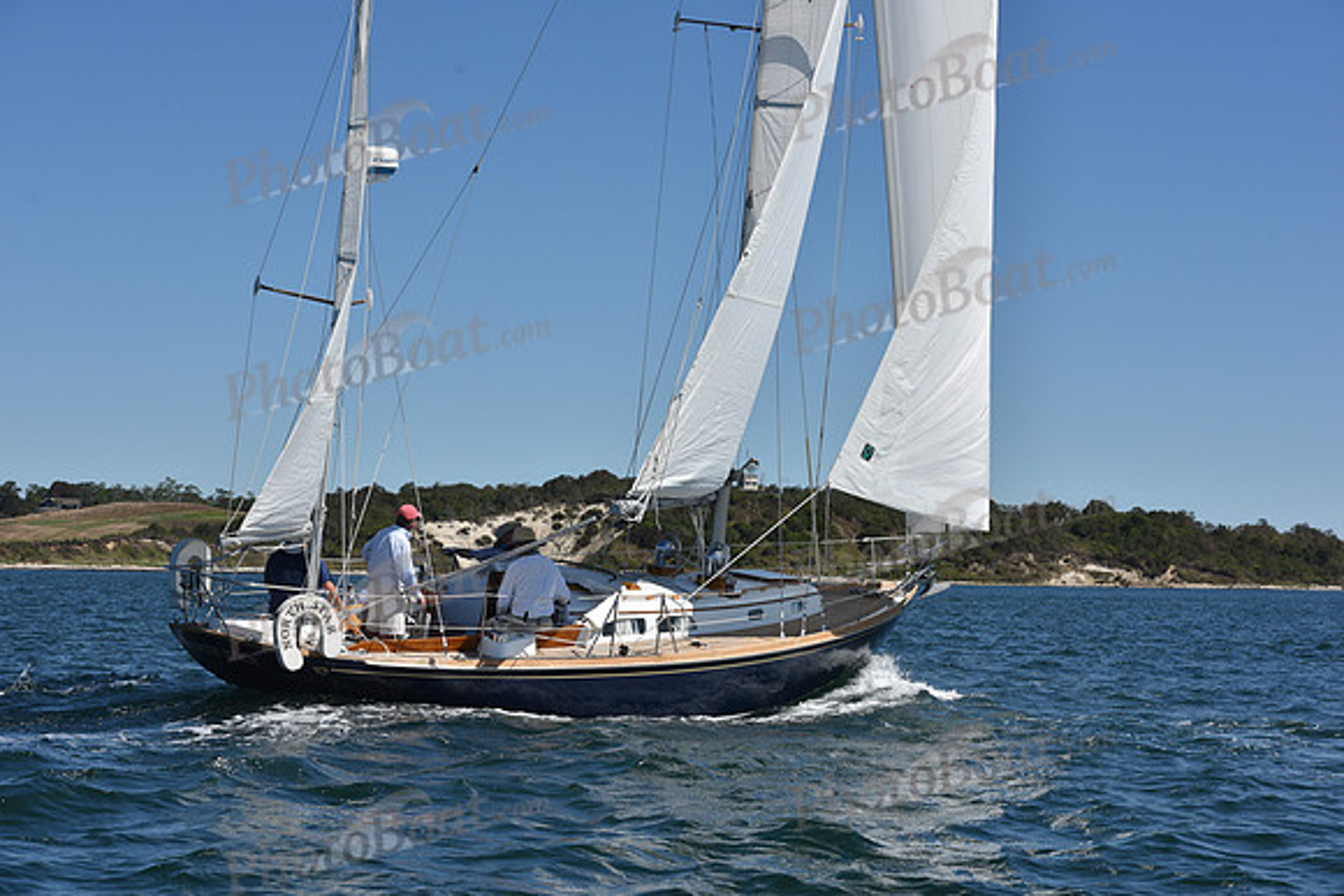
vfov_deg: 19.5
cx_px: 672
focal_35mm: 70
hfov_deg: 28.8
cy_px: 448
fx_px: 2614
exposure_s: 1/1250
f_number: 9
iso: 250
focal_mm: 70
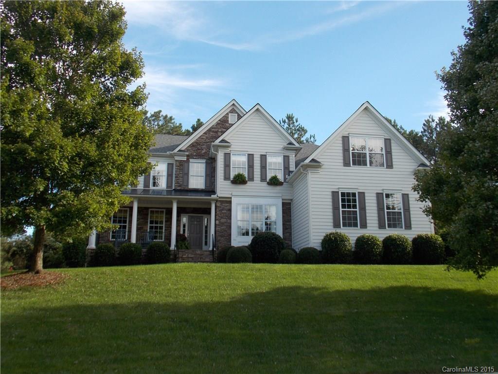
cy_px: 187
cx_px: 249
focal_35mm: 30
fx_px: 432
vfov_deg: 46.8
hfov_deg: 60.0
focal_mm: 5.3
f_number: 3.3
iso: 80
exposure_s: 1/320
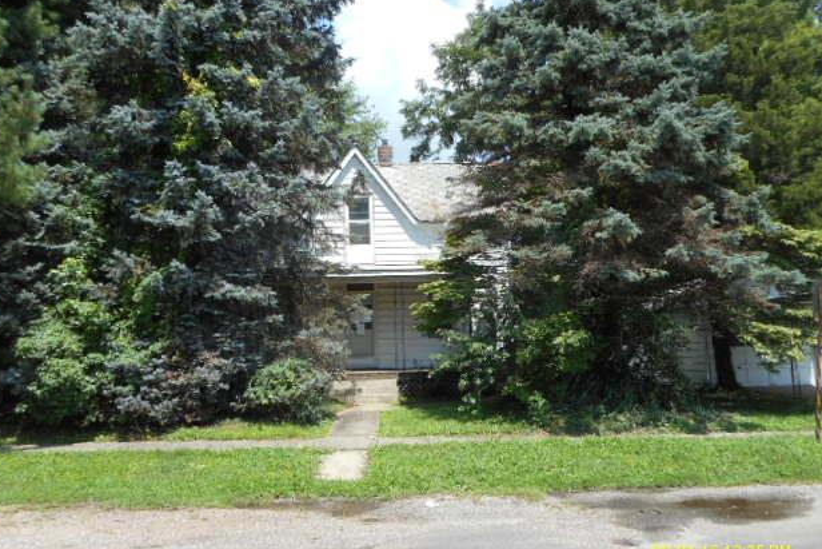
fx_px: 617
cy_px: 272
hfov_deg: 67.4
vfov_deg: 48.0
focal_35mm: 27
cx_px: 407
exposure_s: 1/400
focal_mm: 4.5
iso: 80
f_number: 3.7
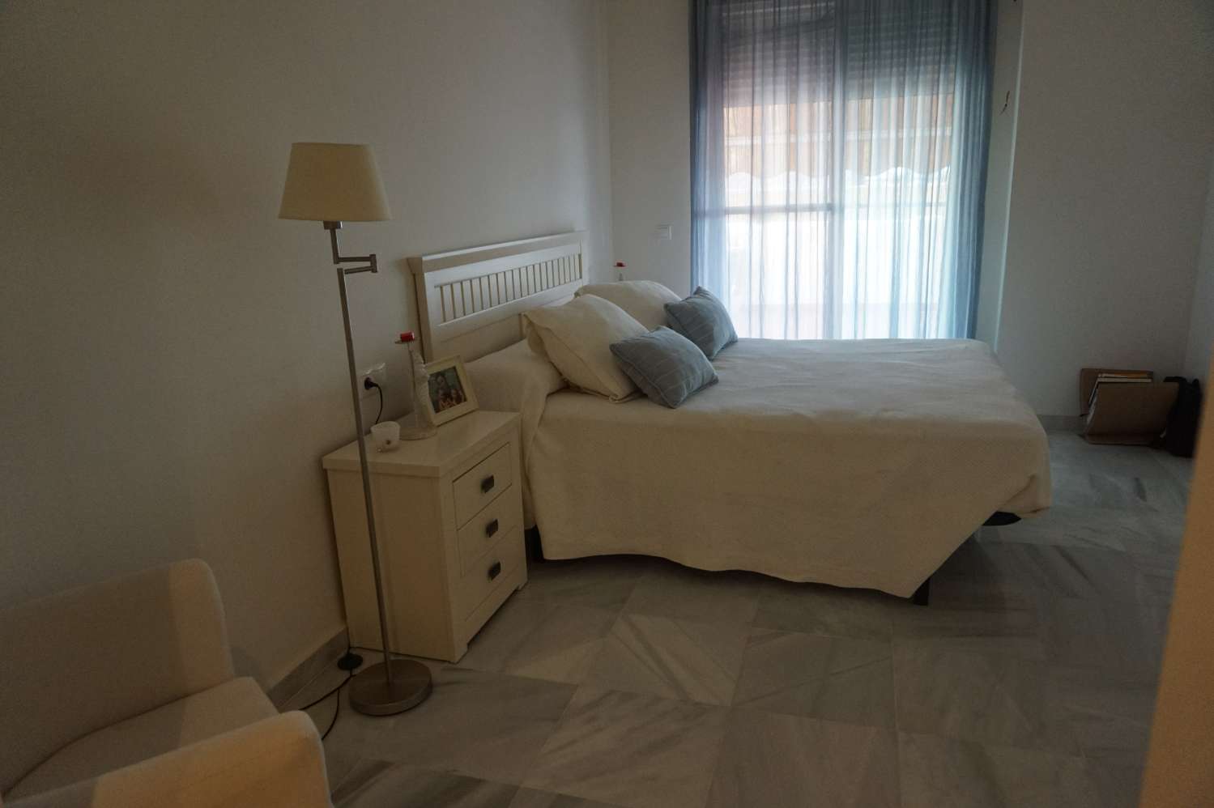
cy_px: 404
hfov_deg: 73.8
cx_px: 607
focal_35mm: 24
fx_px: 809
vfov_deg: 53.1
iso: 1000
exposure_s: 1/160
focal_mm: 16
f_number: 4
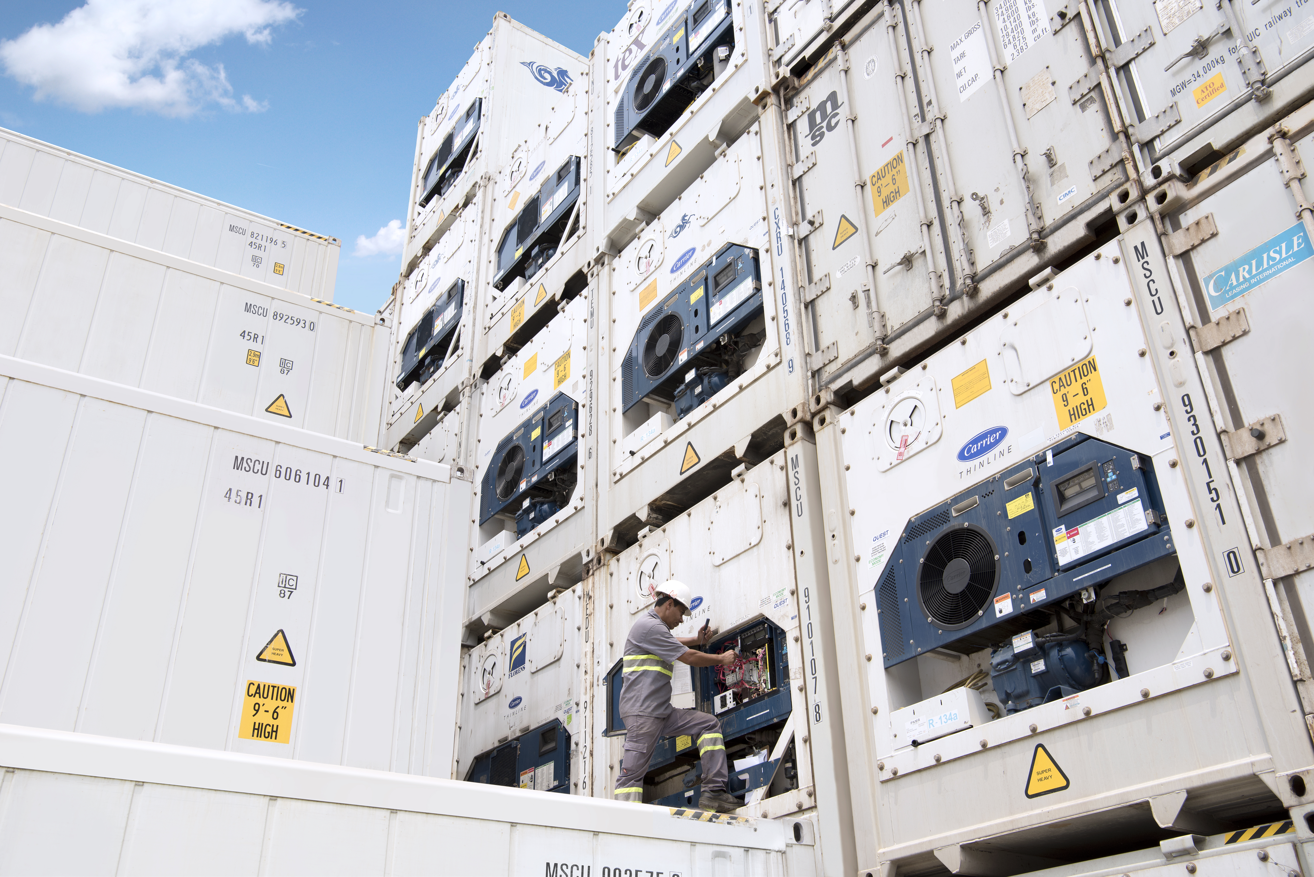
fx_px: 1168
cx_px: 657
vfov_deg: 41.1
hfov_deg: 58.7
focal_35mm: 32
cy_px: 438
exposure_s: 1/320
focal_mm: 32
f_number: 8
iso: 100
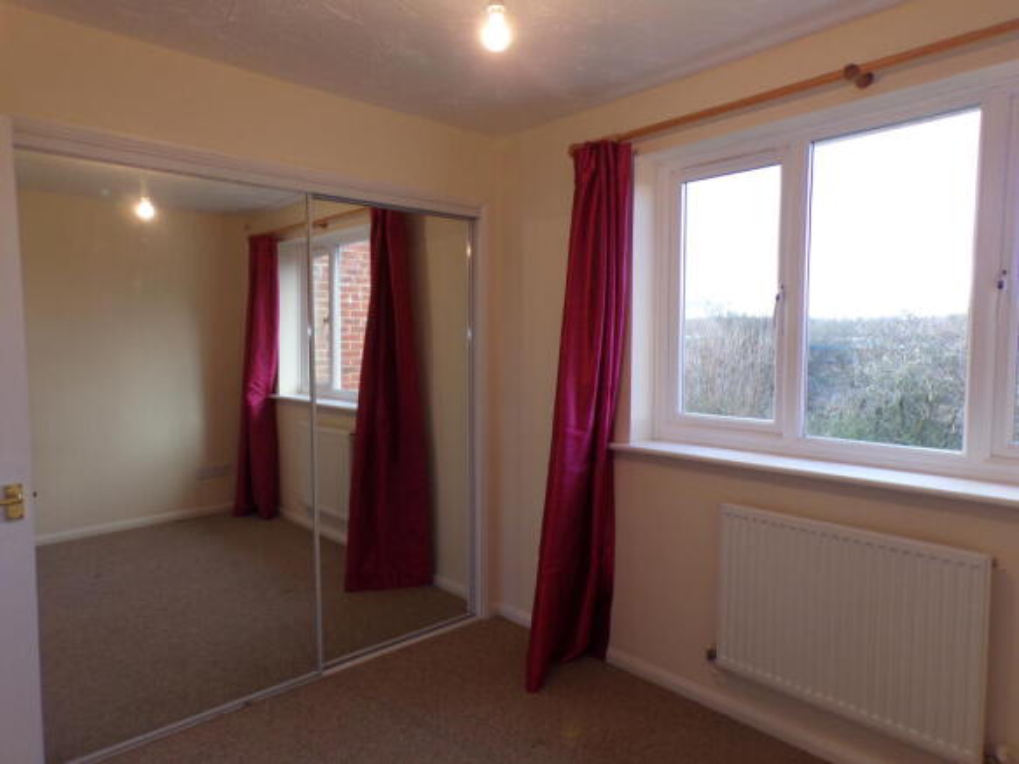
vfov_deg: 56.8
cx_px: 510
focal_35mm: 24
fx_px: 706
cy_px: 382
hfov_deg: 71.6
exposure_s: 1/38
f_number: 3
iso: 100
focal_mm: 4.3
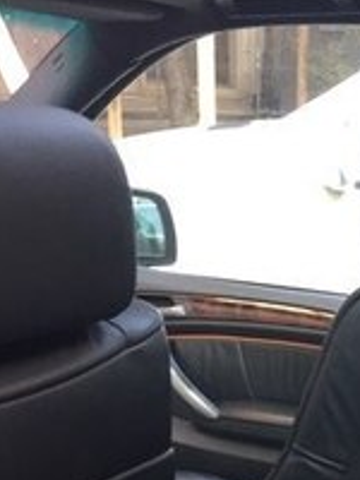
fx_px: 998
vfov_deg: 24.6
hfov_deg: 19.2
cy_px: 569
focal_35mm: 72
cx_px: 439
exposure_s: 1/33
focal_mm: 4.15
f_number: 2.2
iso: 80
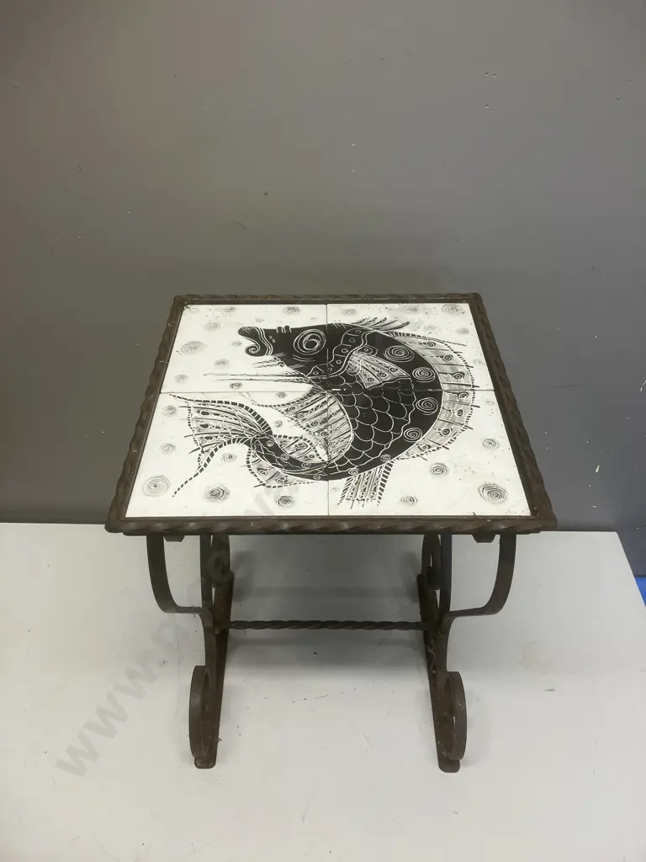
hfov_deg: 49.7
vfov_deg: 63.4
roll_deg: -1.3
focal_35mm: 28
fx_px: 697
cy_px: 431
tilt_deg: -37.4
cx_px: 323
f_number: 1.8
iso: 80
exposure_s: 1/100
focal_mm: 3.99
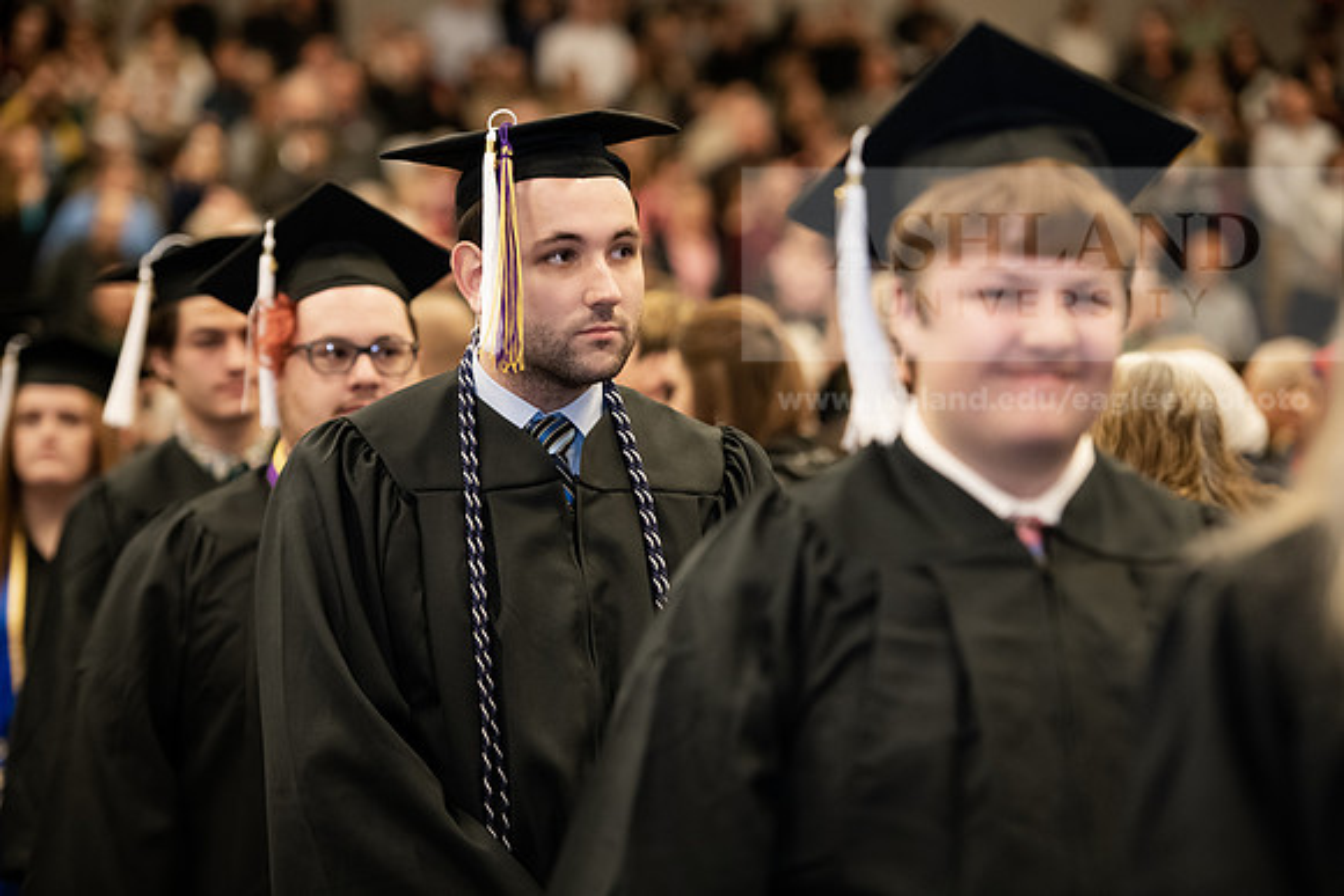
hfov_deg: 16.8
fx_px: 4556
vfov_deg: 11.2
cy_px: 448
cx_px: 672
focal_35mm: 122
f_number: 3.2
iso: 2000
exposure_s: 1/200
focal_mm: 122
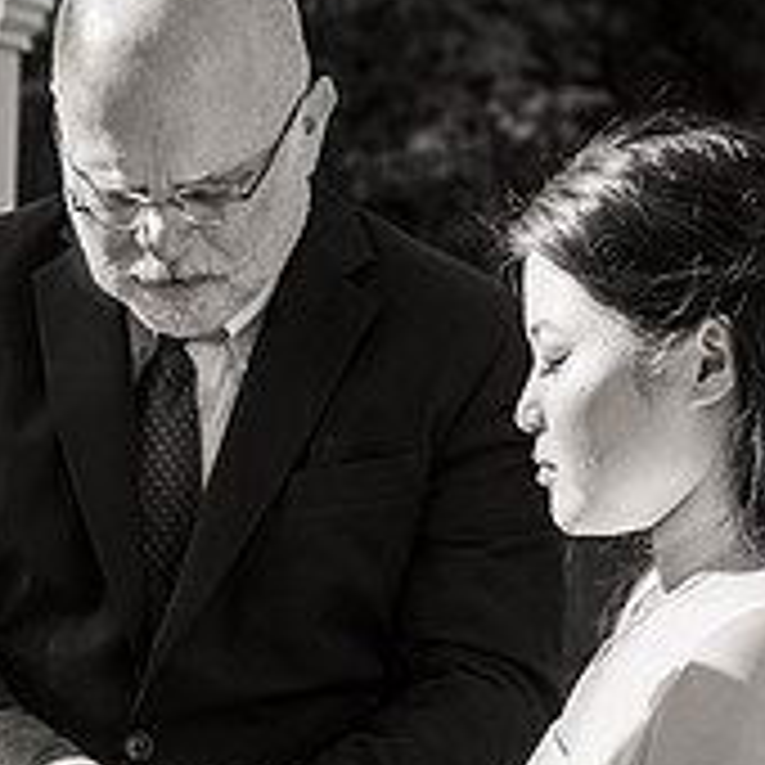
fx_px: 3625
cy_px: 655
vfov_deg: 12.0
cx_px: 135
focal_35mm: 145
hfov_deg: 12.0
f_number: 4
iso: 1000
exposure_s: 1/1000
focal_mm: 50
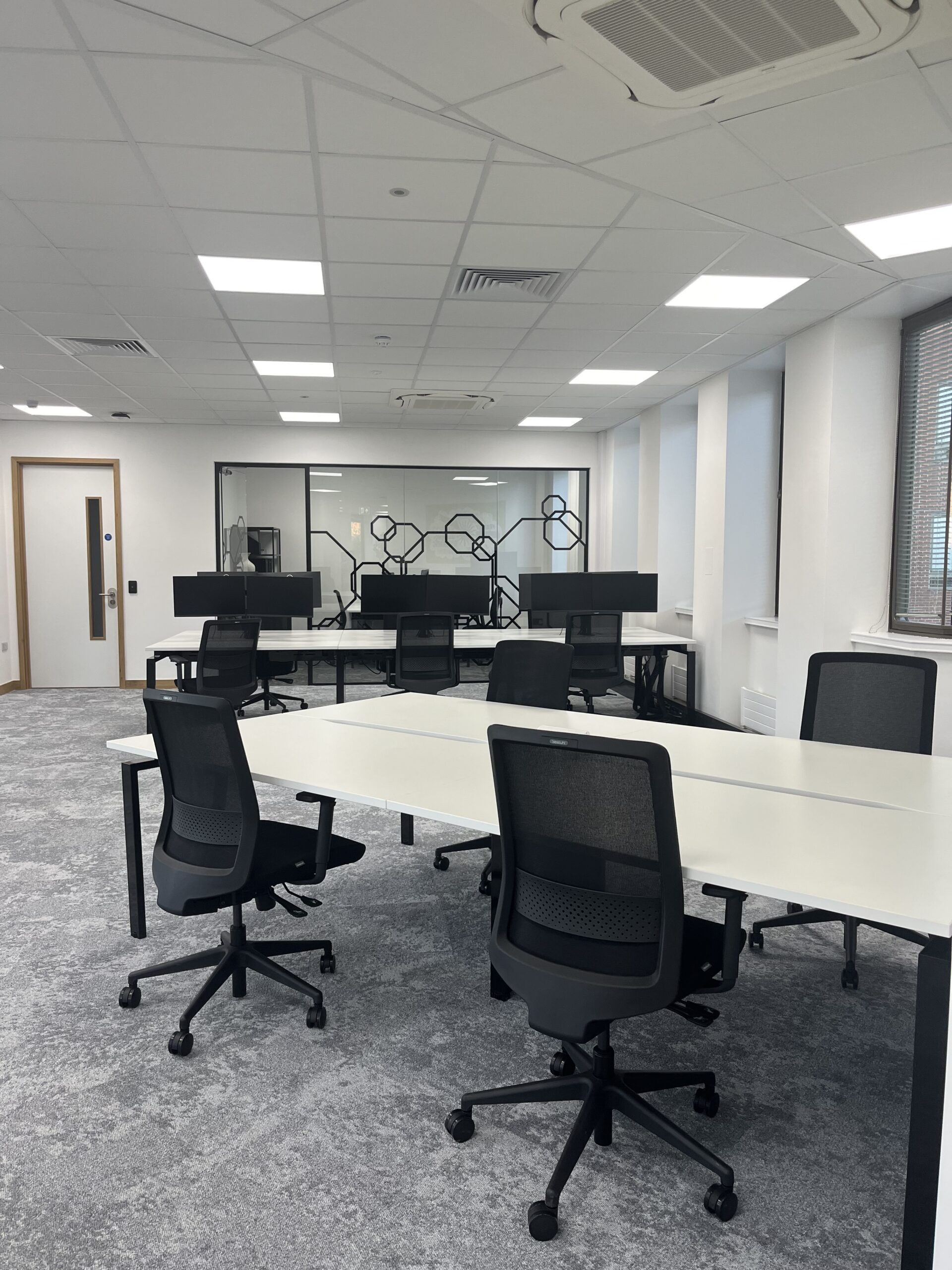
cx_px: 476
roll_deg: -0.1
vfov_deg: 67.3
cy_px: 635
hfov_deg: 53.1
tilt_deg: -3.5
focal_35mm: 26
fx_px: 953
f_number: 1.6
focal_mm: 5.1
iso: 64
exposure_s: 1/100
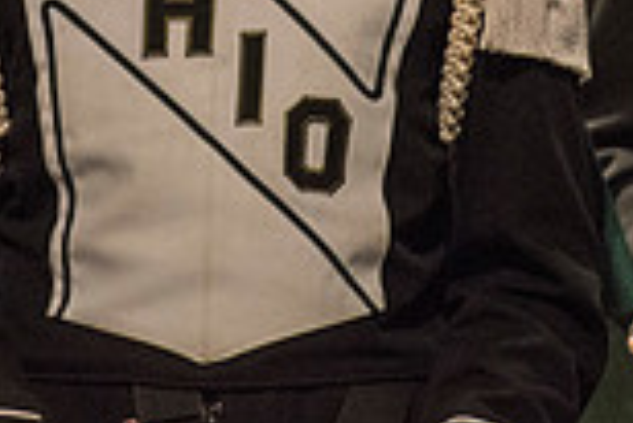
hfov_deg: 0.9
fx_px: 39722
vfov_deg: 0.6
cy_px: -310
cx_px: 267
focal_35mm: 2257
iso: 4000
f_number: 5.6
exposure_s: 1/320
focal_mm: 600
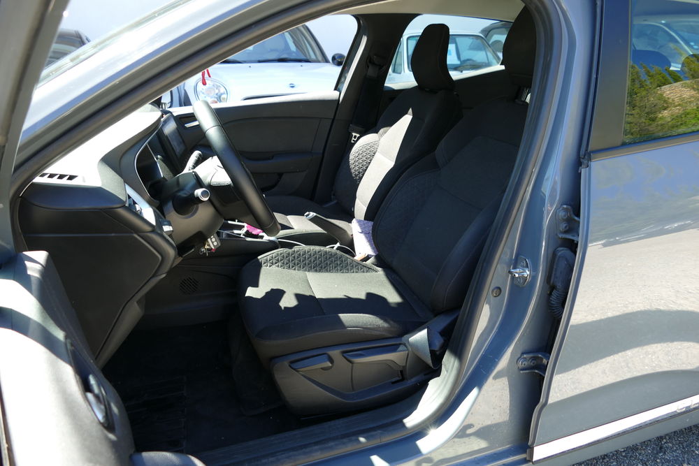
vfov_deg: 51.3
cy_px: 233
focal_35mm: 25
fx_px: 485
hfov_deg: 71.5
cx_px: 350
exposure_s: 1/160
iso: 125
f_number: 2.8
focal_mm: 9.12
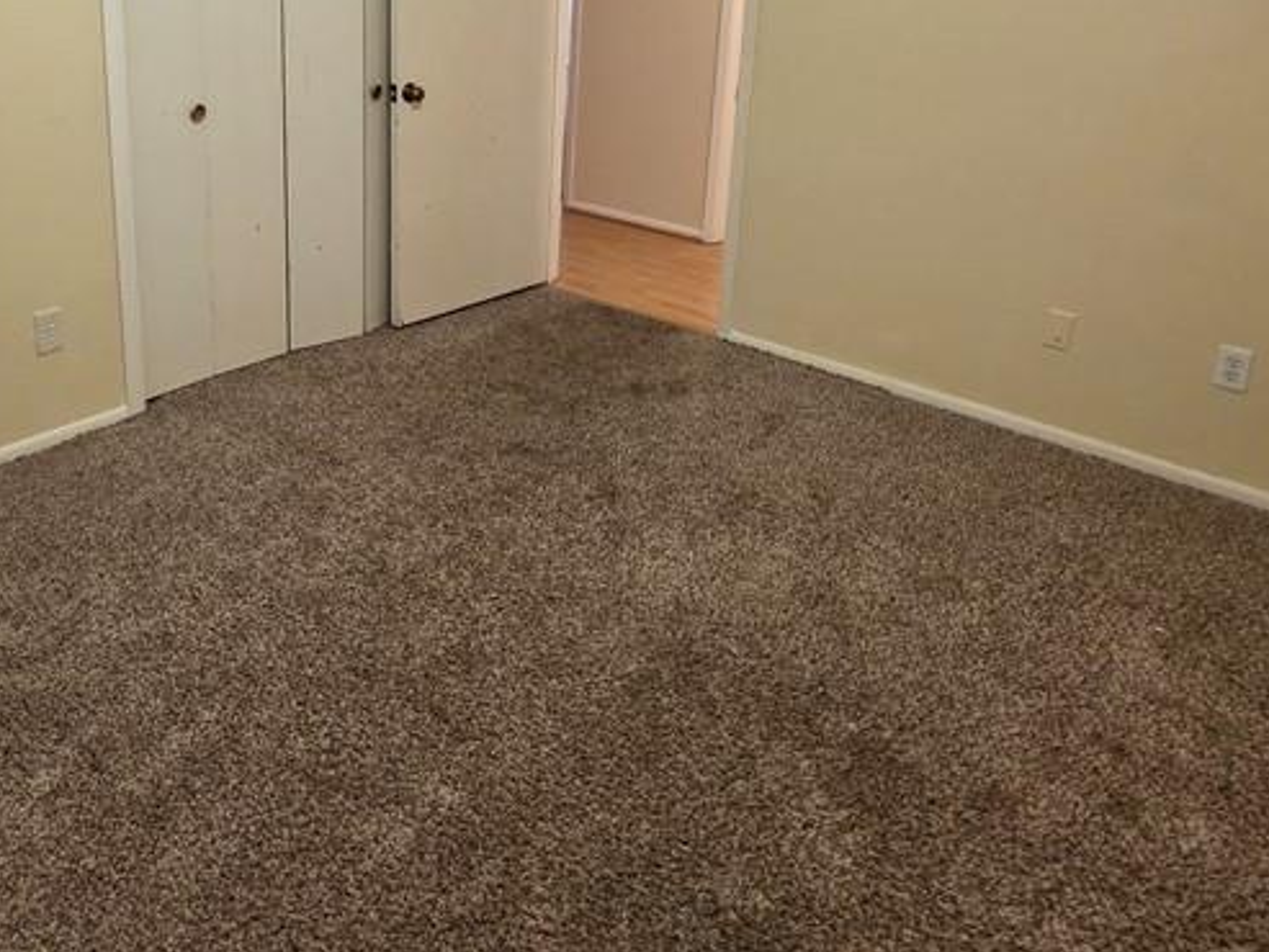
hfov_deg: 63.0
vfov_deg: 48.2
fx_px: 990
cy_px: 178
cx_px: 384
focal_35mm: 27
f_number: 1.9
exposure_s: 1/60
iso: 320
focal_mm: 2.2
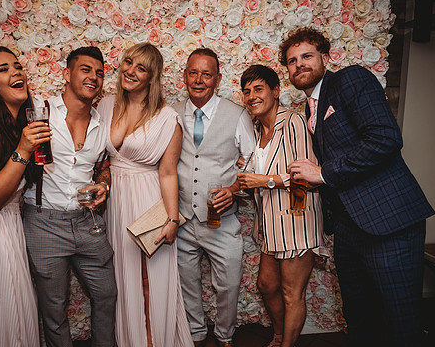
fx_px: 386
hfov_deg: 58.5
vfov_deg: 48.4
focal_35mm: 30
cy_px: 191
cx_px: 184
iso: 400
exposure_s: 1/100
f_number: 4
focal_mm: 24
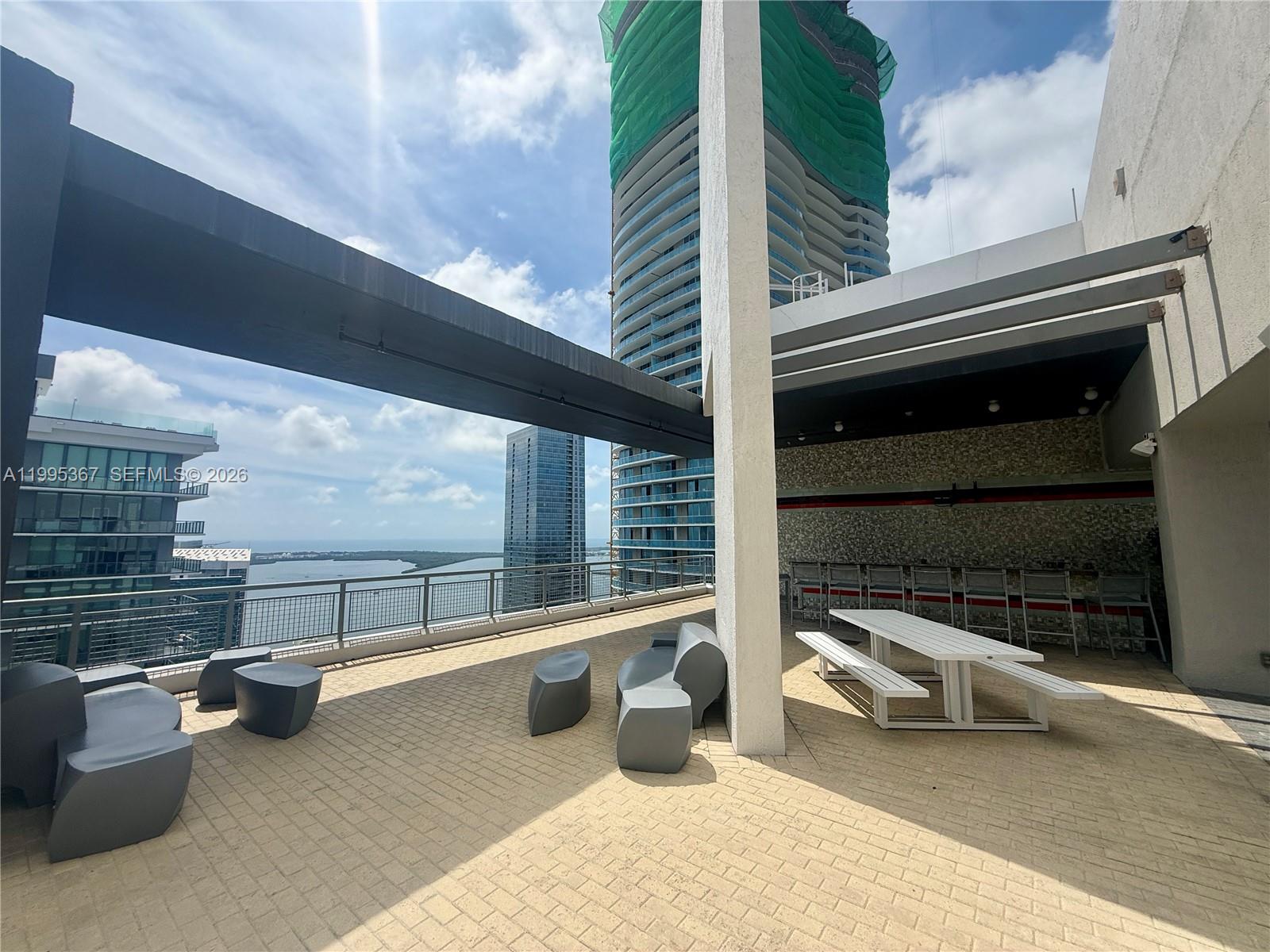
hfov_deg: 102.1
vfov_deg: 85.7
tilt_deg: +6.9
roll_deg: -0.1
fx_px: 514
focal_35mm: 14
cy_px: 476
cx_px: 635
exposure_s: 1/3891
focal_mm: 2.22
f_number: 2.2
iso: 50
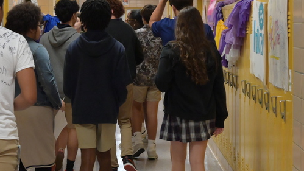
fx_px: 798
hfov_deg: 21.5
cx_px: 105
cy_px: 77
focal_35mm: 99
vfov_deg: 12.2
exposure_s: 1/200
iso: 6400
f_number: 7.1
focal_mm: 46
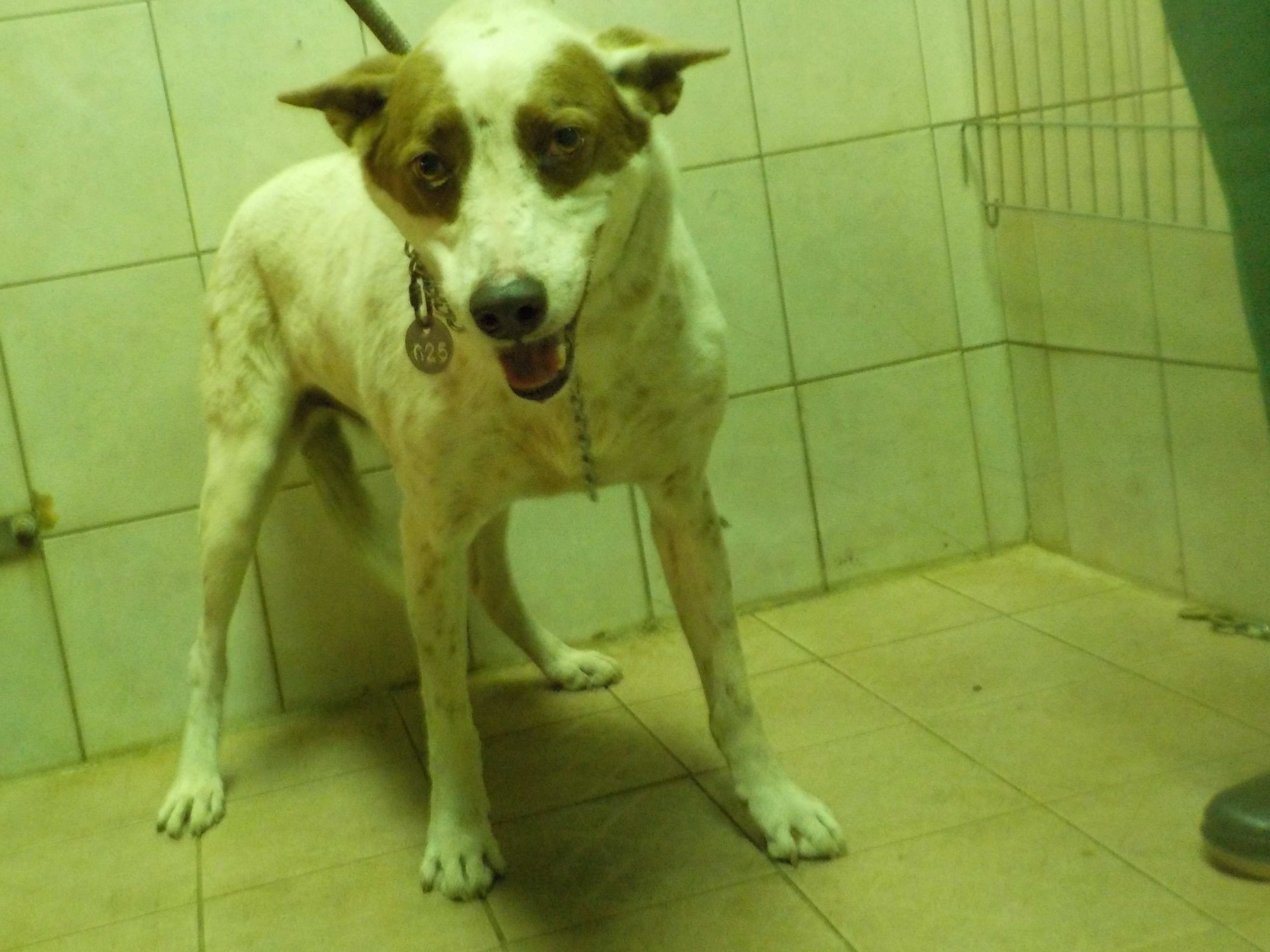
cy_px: 374
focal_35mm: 39
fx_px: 1431
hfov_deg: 47.7
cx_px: 541
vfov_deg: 36.7
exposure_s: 1/15
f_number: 3.3
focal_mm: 4.1
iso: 400
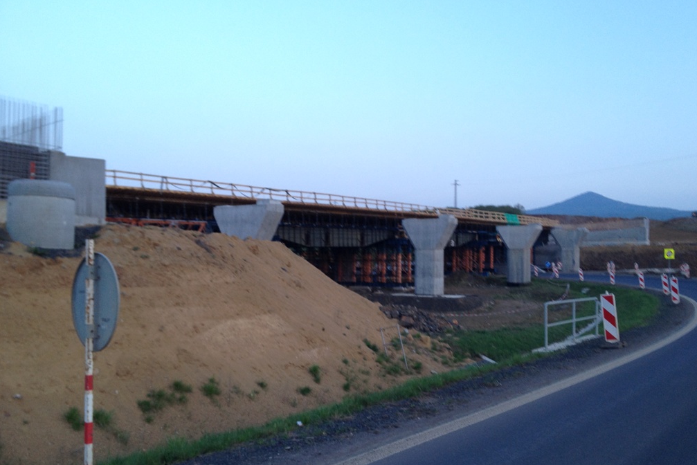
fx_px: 717
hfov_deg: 51.9
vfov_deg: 35.9
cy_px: 250
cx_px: 352
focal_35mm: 37
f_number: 2.4
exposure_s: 1/40
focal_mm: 4.28
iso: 50
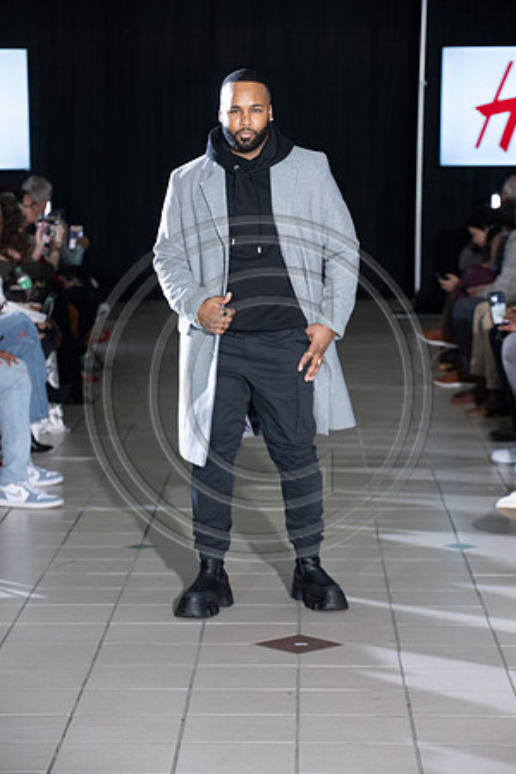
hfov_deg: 12.2
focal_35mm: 112
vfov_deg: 18.3
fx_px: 2408
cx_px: 258
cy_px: 387
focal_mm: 112
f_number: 5.6
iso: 1250
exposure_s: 1/125
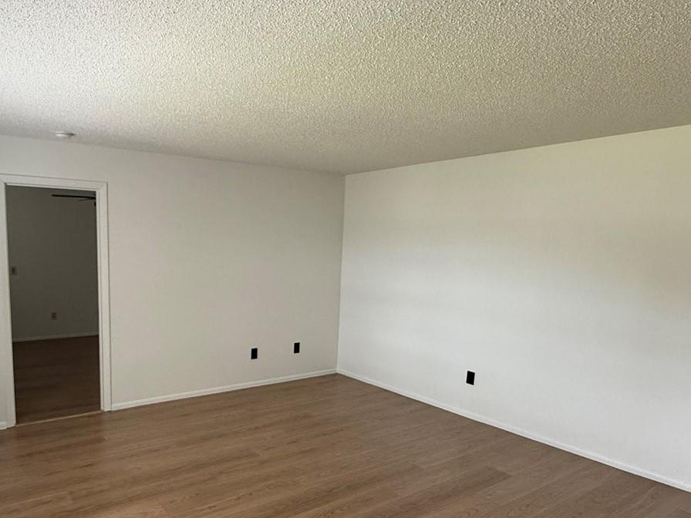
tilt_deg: -7.0
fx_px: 499
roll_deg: -1.3
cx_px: 247
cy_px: 308
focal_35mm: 25
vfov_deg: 54.5
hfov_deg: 68.0
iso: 320
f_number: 2.2
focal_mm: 2.22
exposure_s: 1/120
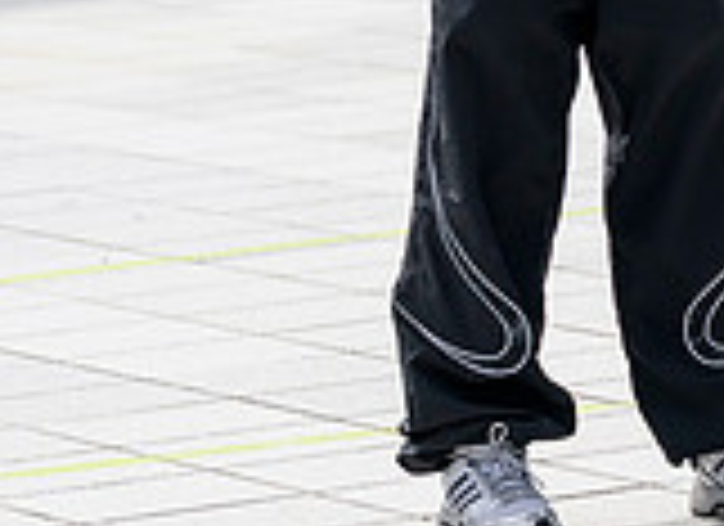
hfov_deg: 5.0
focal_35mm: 398
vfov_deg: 3.7
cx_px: 1206
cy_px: -113
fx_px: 8232
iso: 400
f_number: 3.5
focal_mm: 90
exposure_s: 1/3200
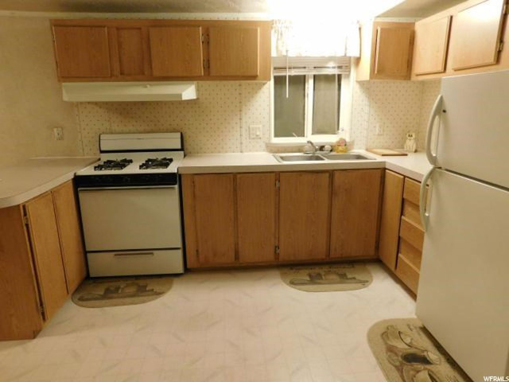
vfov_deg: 56.8
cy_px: 191
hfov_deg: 71.6
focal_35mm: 24
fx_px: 353
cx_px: 254
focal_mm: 4.1
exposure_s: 1/13
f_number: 3
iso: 400
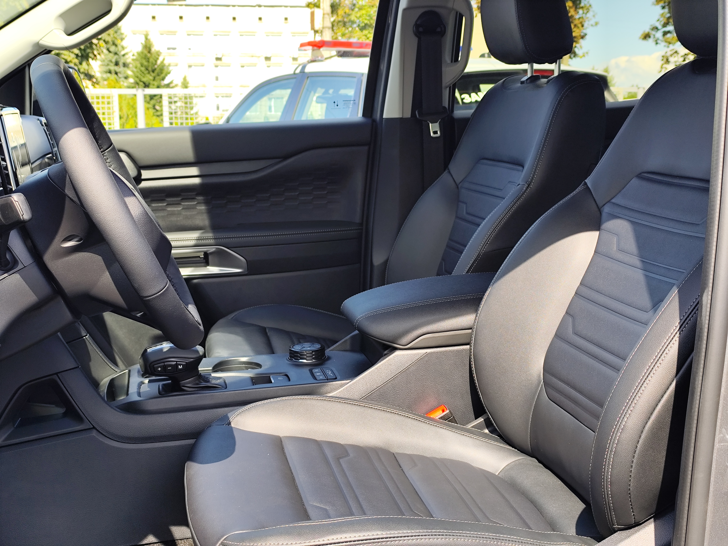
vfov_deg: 31.5
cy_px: 273
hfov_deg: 41.2
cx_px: 364
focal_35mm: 46
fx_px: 967
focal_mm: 6.19
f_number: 1.65
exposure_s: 1/221
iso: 50
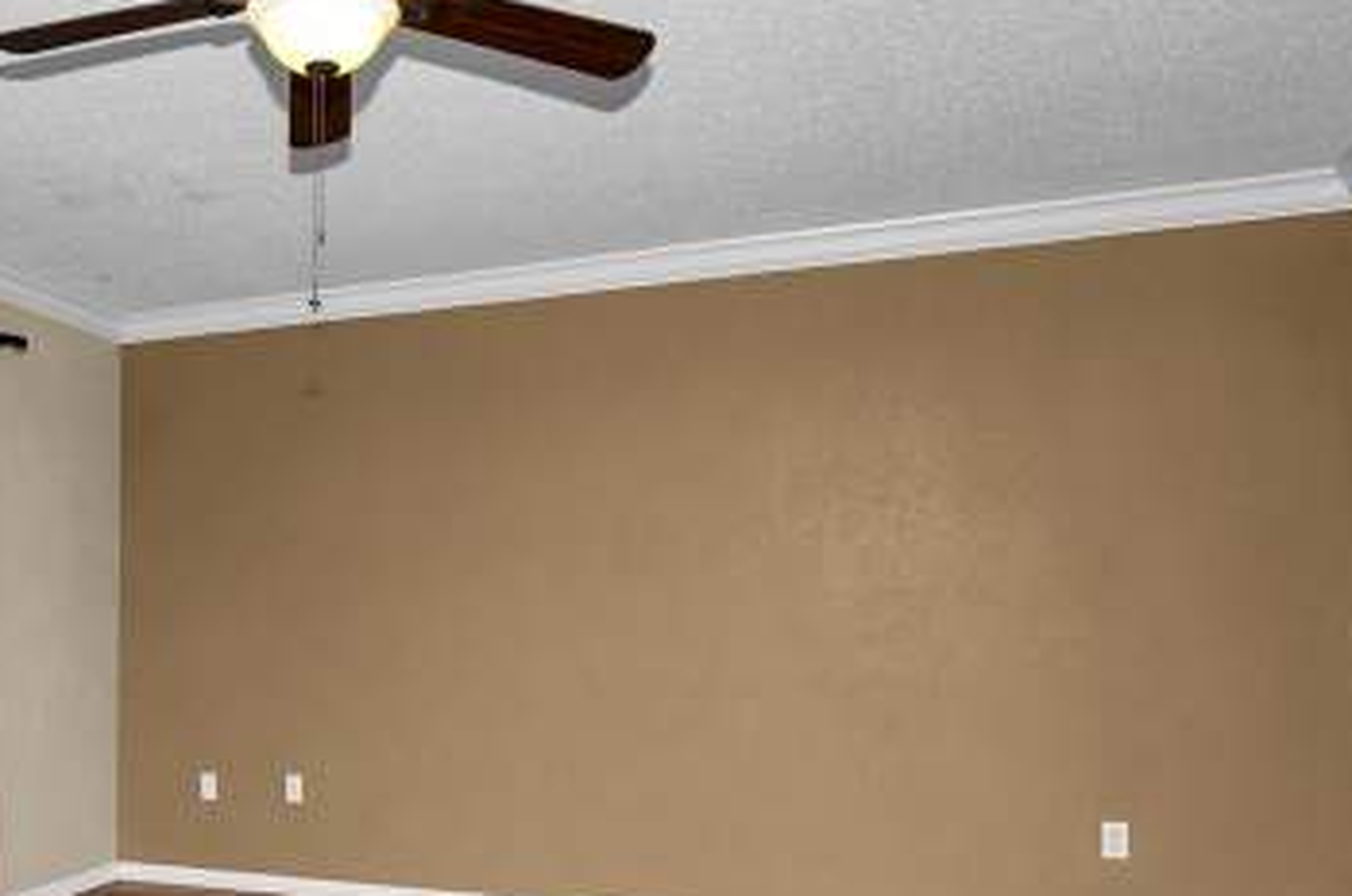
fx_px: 1200
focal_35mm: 32
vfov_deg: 40.1
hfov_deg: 55.2
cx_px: 297
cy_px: 643
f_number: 7.1
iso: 400
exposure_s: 1/200
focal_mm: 14
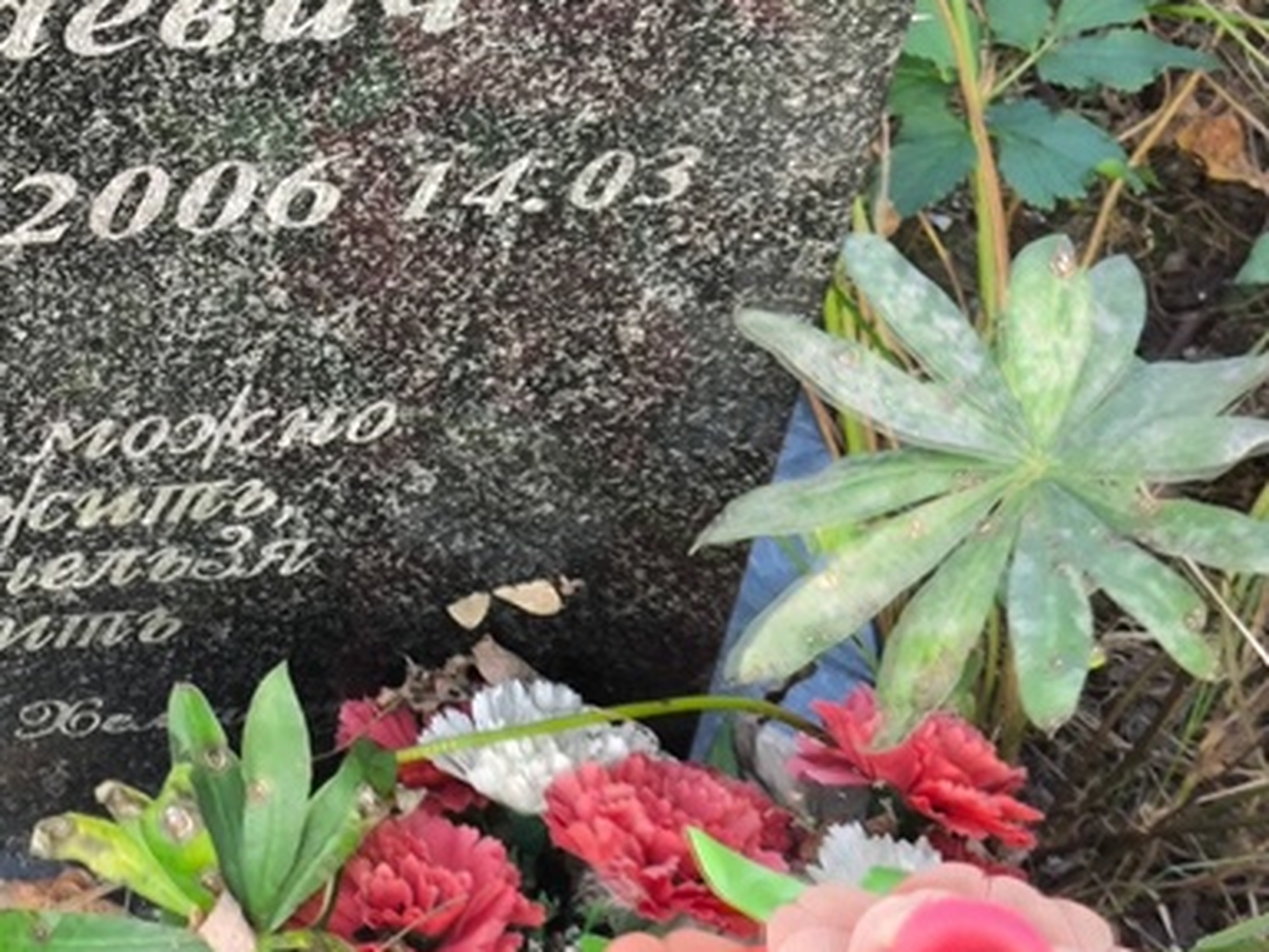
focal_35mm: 104
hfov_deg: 18.4
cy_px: 159
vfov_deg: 14.1
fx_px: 3813
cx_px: -2
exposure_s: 1/50
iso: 250
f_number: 1.7
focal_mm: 4.71
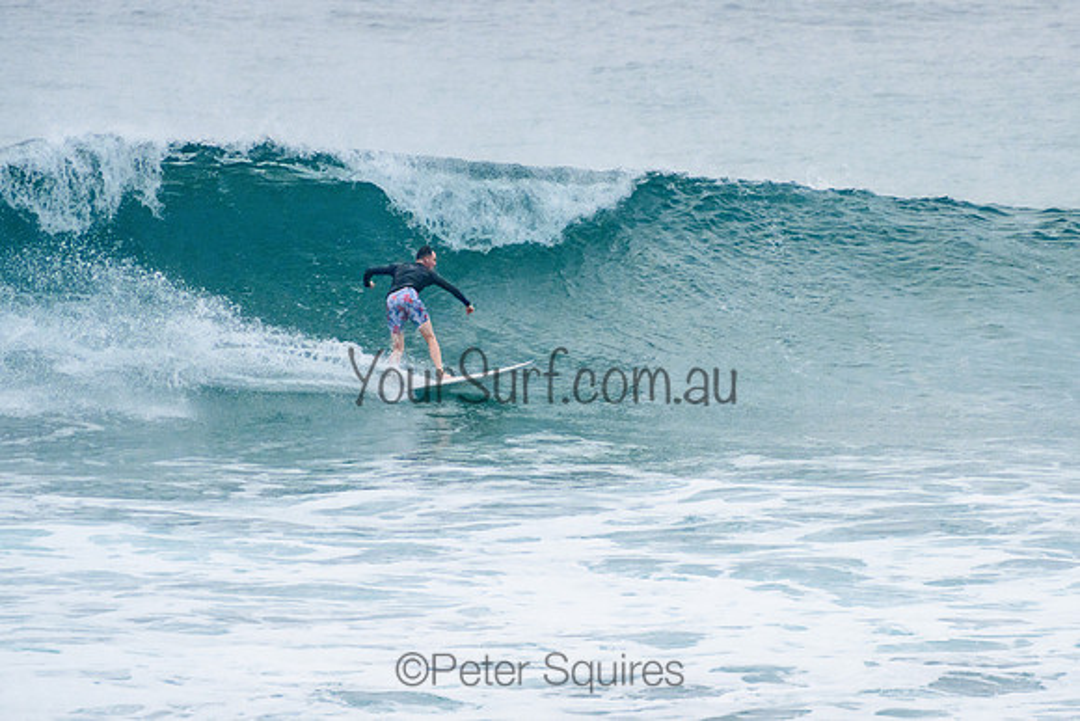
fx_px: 16486
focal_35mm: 549
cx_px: 709
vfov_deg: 2.5
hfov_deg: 3.8
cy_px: 299
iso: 500
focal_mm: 400
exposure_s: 1/1250
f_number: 5.6
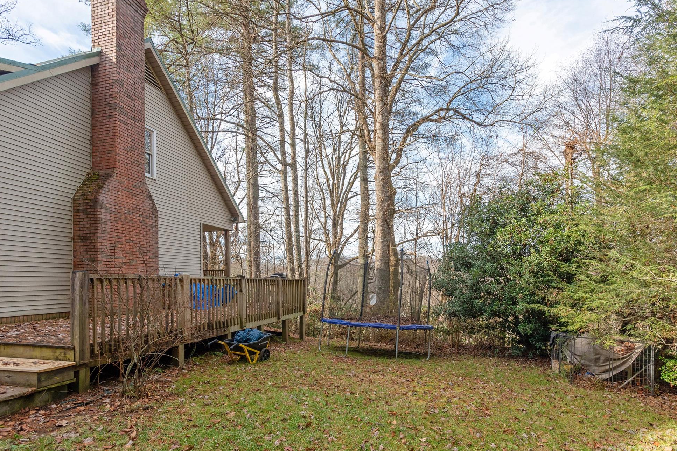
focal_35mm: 18
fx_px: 339
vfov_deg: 67.4
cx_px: 338
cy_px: 228
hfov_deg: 90.0
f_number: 9
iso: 320
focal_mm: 17
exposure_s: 1/320
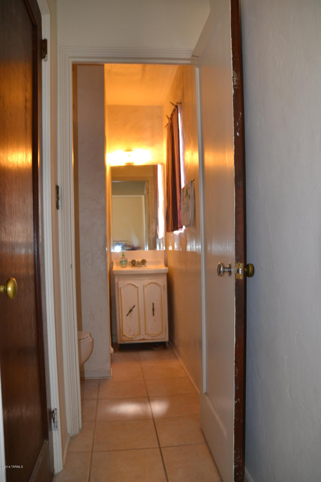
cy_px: 241
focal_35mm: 30
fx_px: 401
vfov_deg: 61.9
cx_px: 160
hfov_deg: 43.6
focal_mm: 20
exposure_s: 1/60
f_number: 3.5
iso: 450
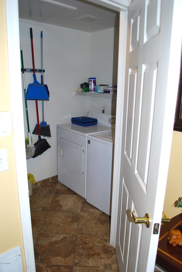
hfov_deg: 48.0
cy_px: 136
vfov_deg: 67.3
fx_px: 204
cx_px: 91
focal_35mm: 27
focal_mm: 18
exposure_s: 1/60
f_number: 3.5
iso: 200
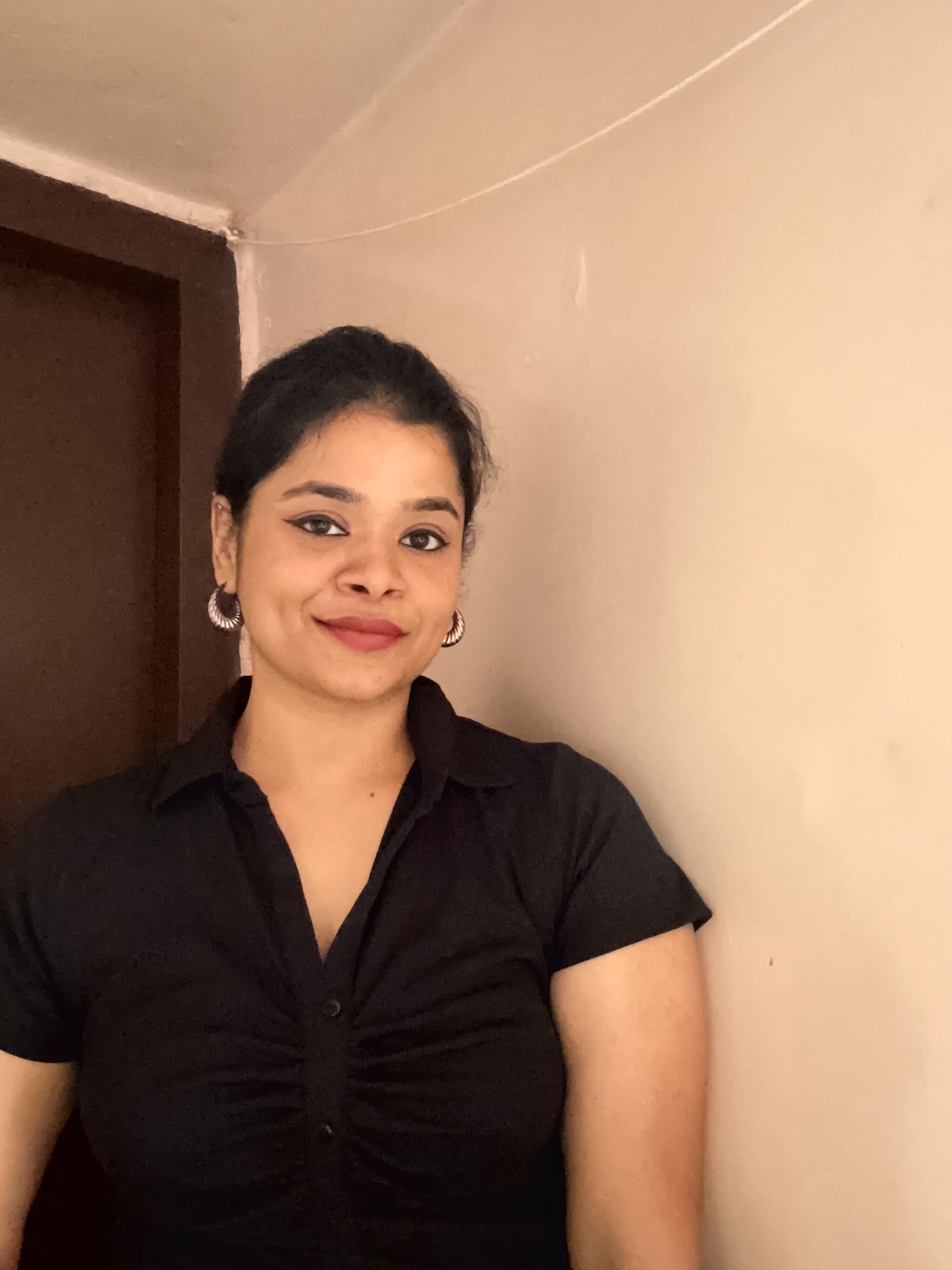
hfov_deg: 41.8
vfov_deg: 53.9
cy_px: 659
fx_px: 1247
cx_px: 476
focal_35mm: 34
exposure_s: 1/16
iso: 640
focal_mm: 2.69
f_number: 1.9
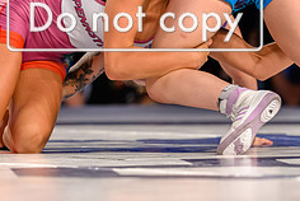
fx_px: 3246
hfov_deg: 5.3
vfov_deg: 3.5
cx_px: 130
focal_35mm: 389
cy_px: 41
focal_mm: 145
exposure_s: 1/800
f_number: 2.8
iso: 2800
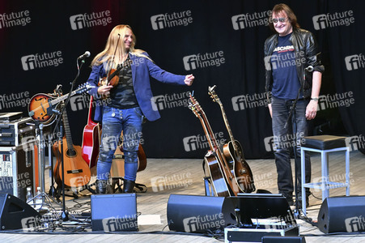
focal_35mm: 300
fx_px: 3039
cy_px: 122
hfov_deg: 6.9
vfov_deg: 4.6
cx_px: 182
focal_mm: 200
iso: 6400
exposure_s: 1/250
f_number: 5.6
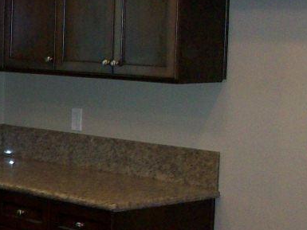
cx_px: -93
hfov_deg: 16.5
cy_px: 120
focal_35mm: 113
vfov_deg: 13.1
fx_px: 1002
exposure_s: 1/60
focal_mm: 5.7
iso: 160
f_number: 2.8
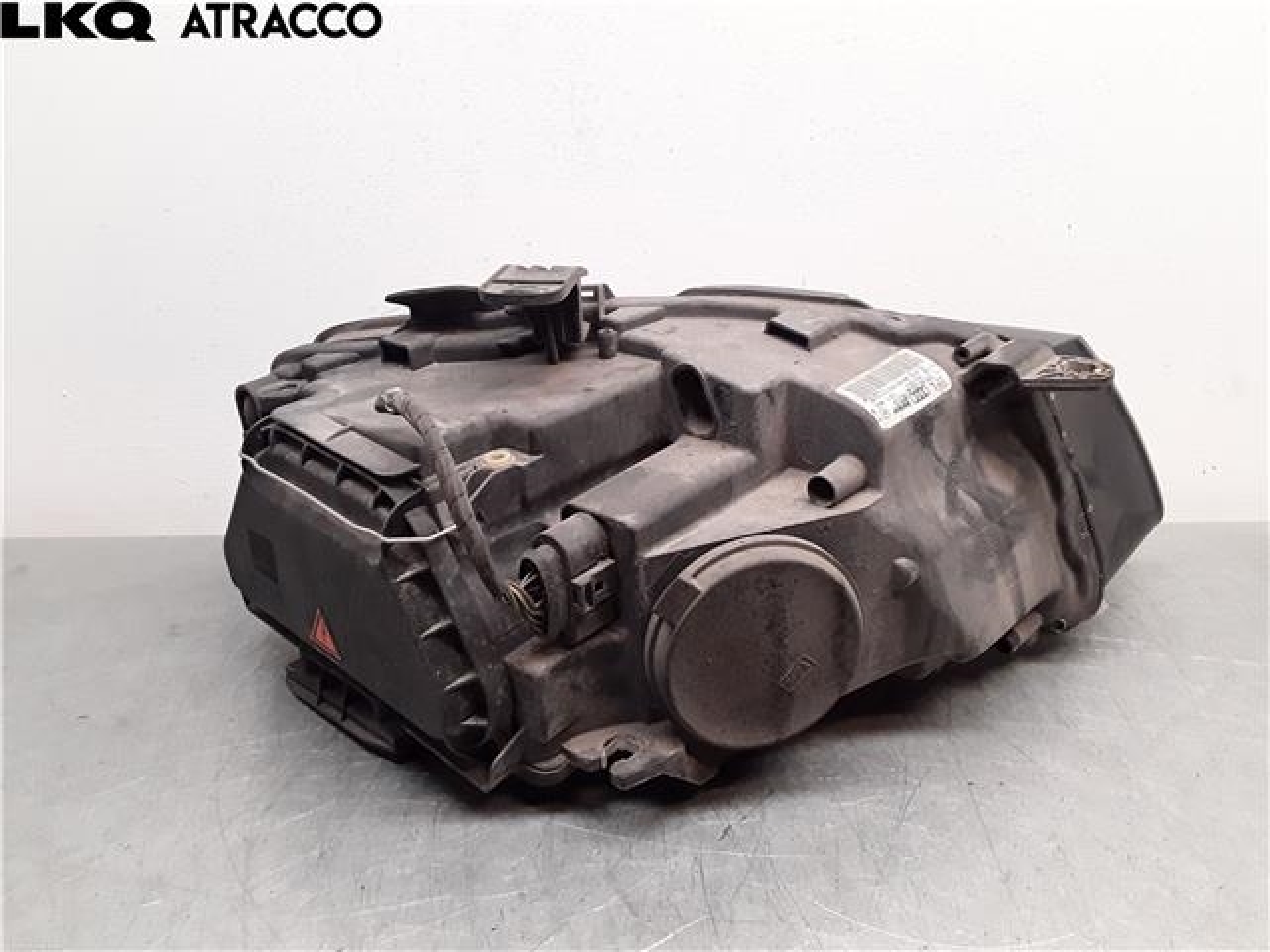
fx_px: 1027
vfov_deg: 49.7
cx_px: 635
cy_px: 476
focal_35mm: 28
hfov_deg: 63.4
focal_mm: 2.91
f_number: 1.9
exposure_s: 1/100
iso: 100
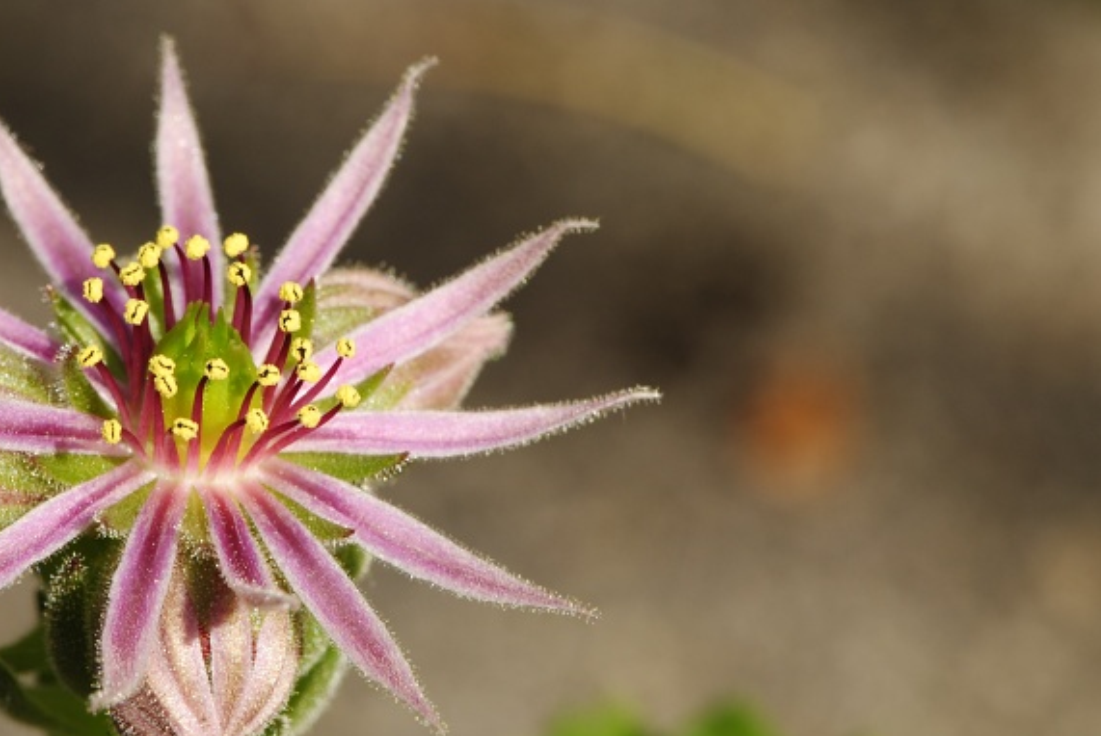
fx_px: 5471
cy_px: 324
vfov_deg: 7.7
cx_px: 384
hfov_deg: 11.5
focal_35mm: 179
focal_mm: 85
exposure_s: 1/60
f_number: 16
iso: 100
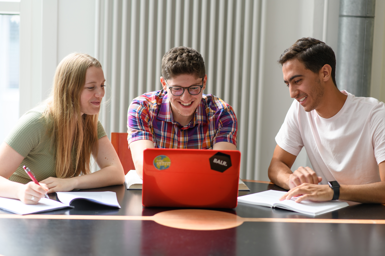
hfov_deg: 23.9
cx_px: 192
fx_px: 909
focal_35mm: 85
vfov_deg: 16.1
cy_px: 128
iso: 320
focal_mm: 85
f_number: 2.5
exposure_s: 1/125
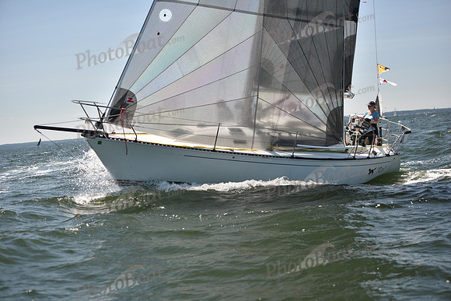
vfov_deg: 19.5
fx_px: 877
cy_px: 150
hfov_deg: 28.8
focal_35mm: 70
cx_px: 226
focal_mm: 70
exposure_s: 1/1250
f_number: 3.2
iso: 250
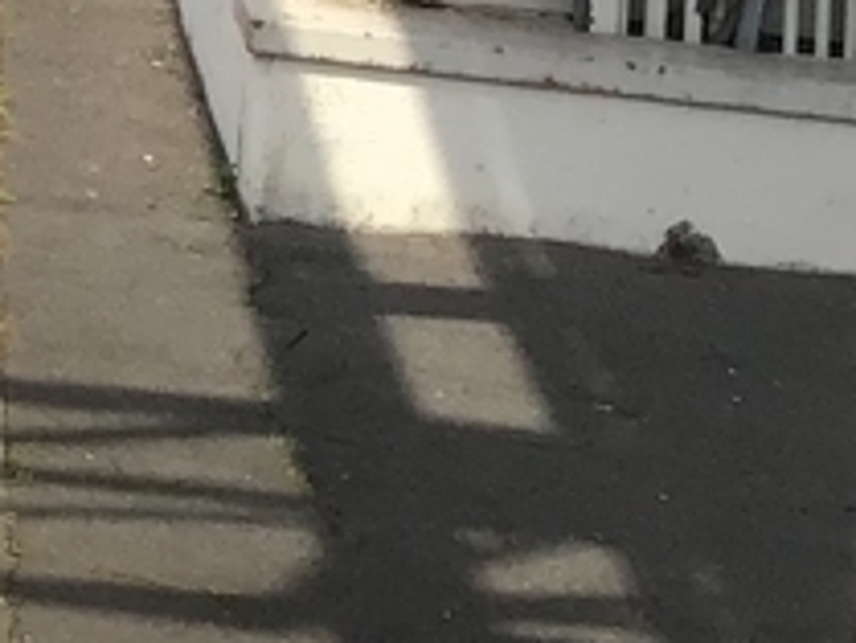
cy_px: -921
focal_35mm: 178
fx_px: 4404
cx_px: -1270
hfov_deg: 9.7
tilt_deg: +1.3
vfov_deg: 7.7
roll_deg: -3.3
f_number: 2.4
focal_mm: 3.3
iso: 25
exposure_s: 1/959
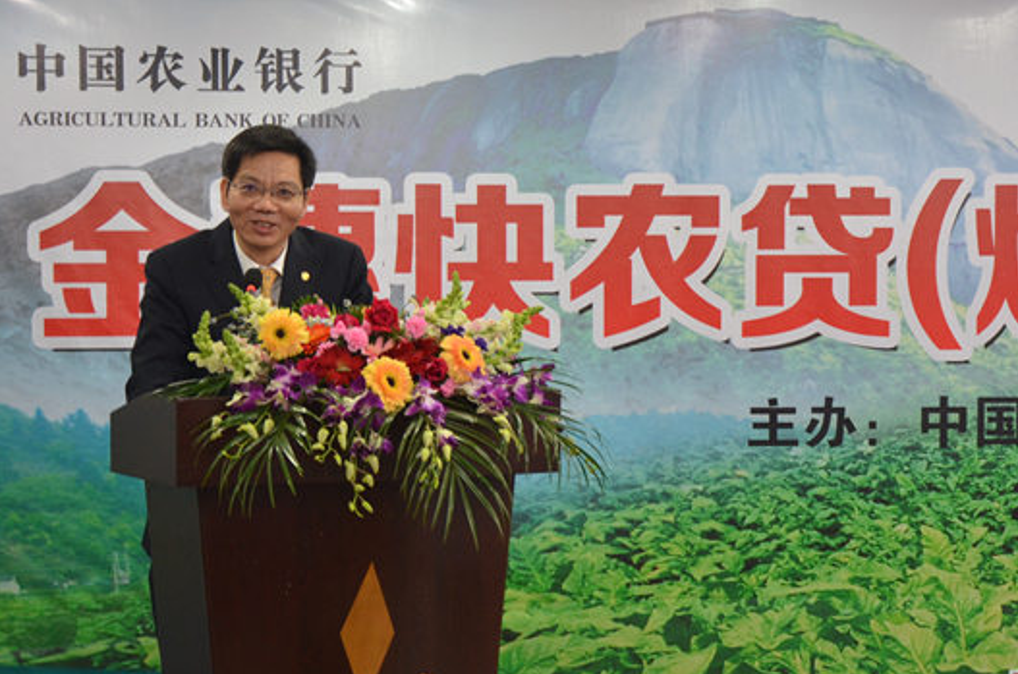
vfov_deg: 15.0
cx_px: 539
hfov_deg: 22.4
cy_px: 339
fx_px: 2568
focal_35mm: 91
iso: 800
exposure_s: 1/40
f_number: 4.5
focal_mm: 40
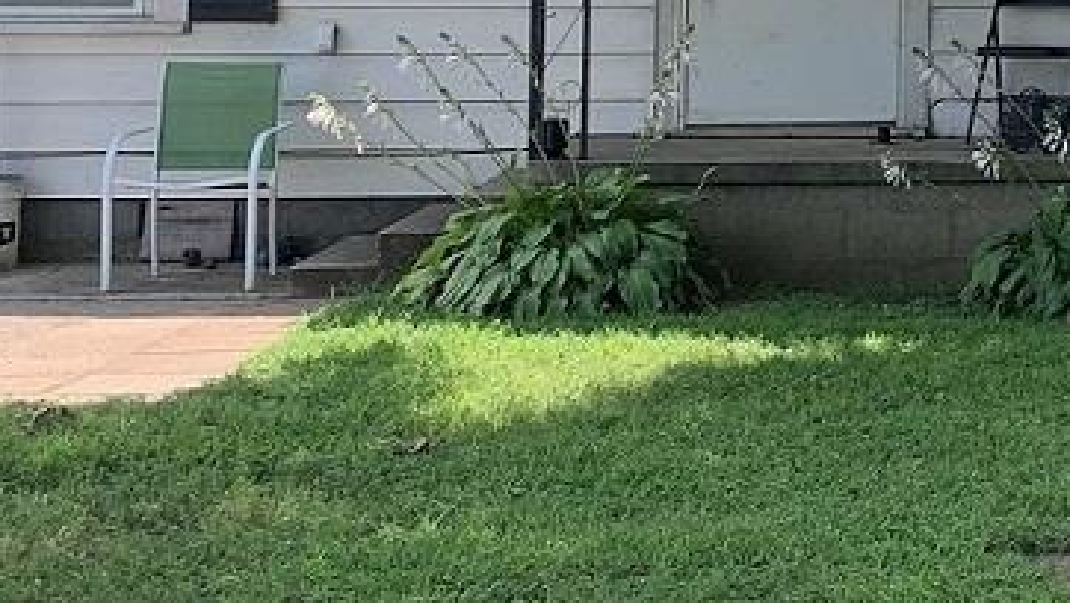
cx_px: 1281
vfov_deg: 11.7
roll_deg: +0.3
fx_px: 2867
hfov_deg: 19.9
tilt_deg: +1.9
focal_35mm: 101
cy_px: -133
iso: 25
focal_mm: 4.25
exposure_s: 1/422
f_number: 1.8
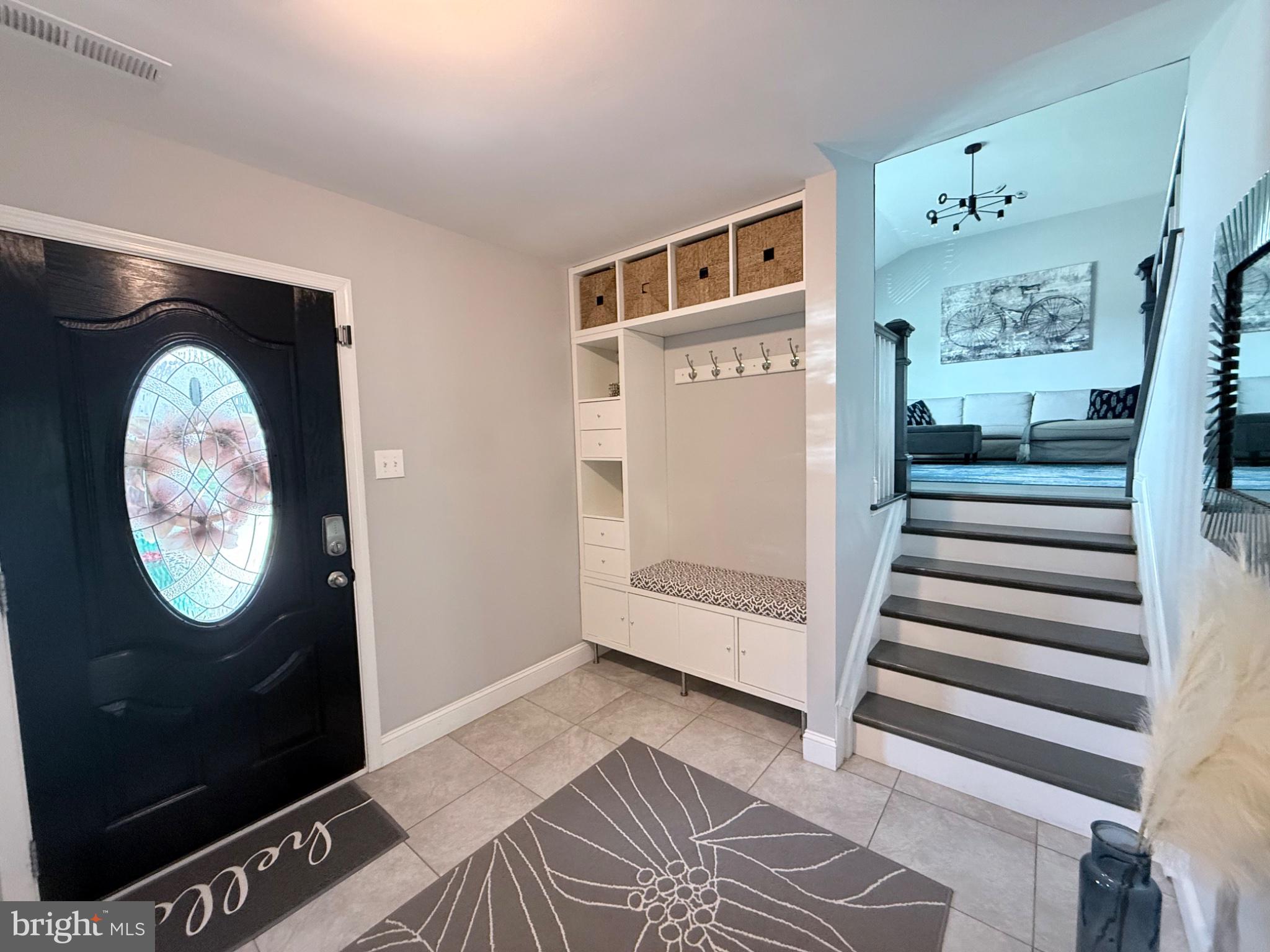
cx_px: 635
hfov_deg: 102.1
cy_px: 476
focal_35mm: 14
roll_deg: +1.8
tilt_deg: -3.0
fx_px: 514
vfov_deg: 85.7
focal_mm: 2.22
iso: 400
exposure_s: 1/60
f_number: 2.2
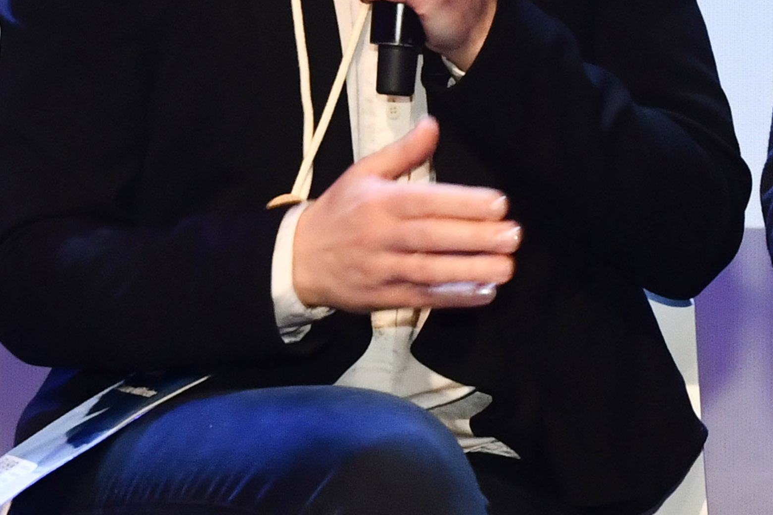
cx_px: 341
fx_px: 4032
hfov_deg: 10.9
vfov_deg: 7.3
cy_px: -112
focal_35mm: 188
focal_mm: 35
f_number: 5.6
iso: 1250
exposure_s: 1/125
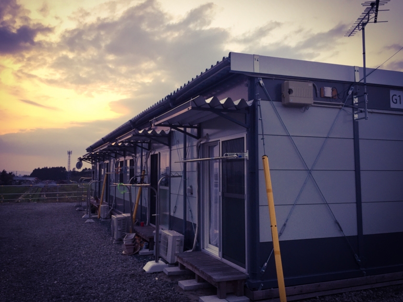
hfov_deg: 59.9
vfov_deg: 46.8
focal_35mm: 30
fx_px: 349
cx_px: 197
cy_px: 149
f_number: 2.2
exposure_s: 1/120
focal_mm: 4.15
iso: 50
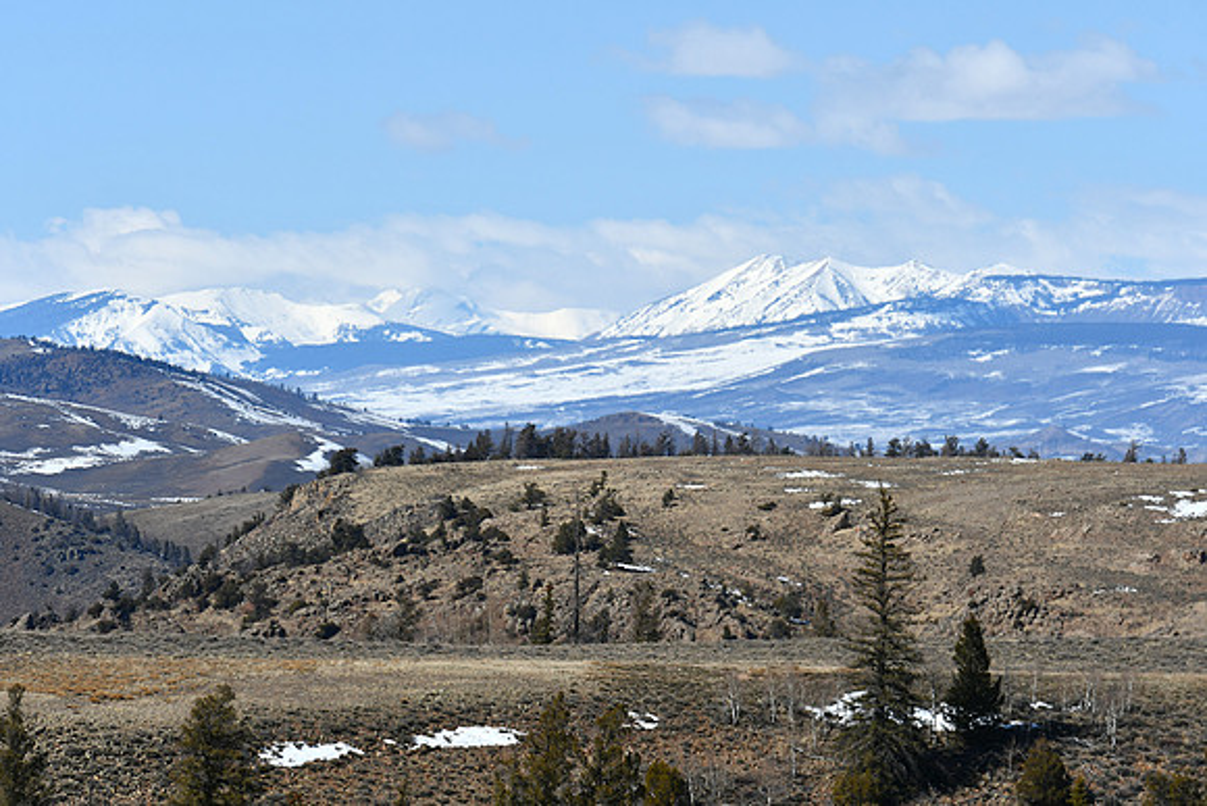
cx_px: 604
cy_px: 403
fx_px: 10060
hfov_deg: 6.9
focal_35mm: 300
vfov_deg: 4.6
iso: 100
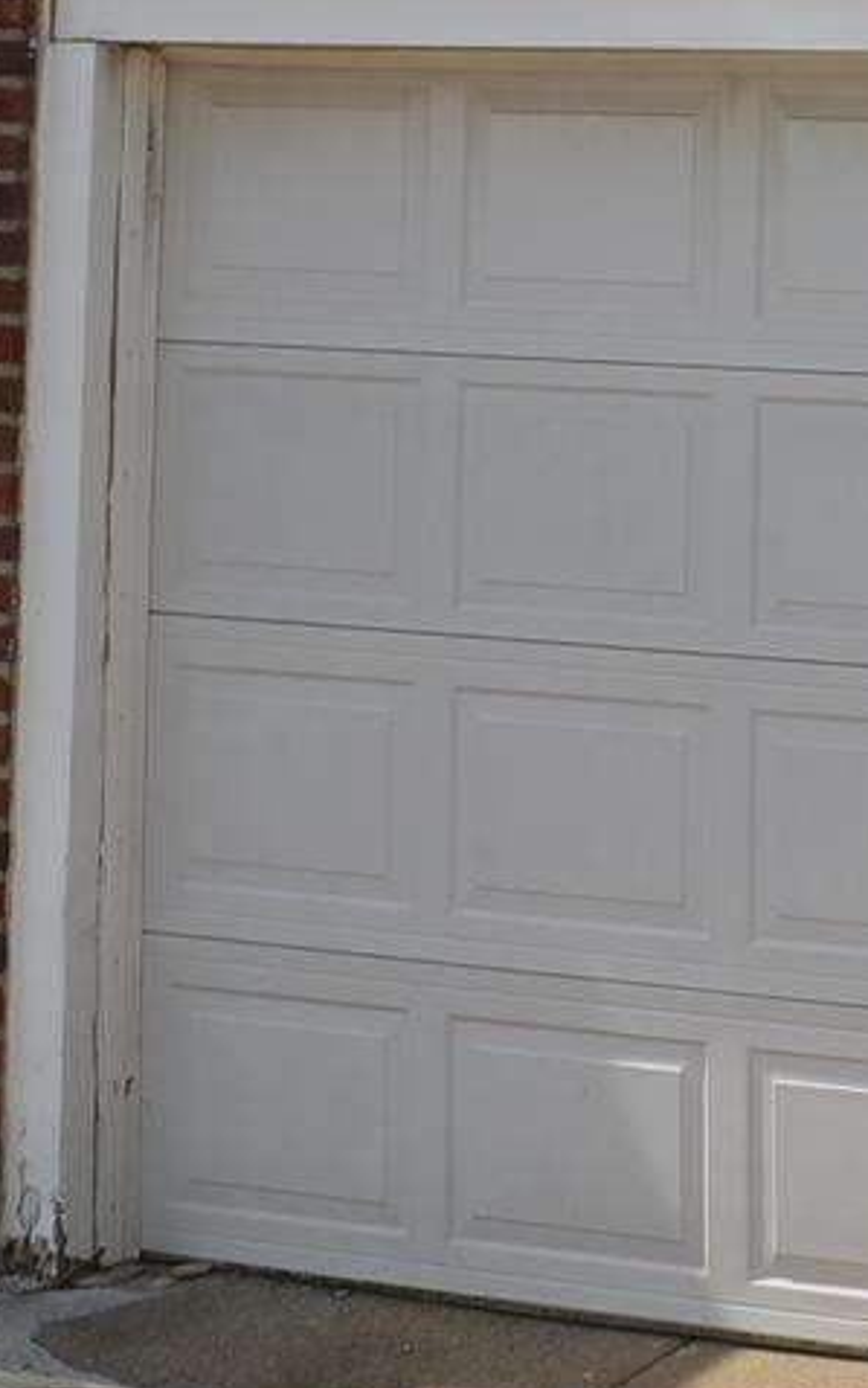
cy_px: -552
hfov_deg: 10.2
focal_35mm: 111
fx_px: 4206
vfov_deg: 17.3
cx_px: 2116
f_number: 8
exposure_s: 1/250
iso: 110
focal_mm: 17
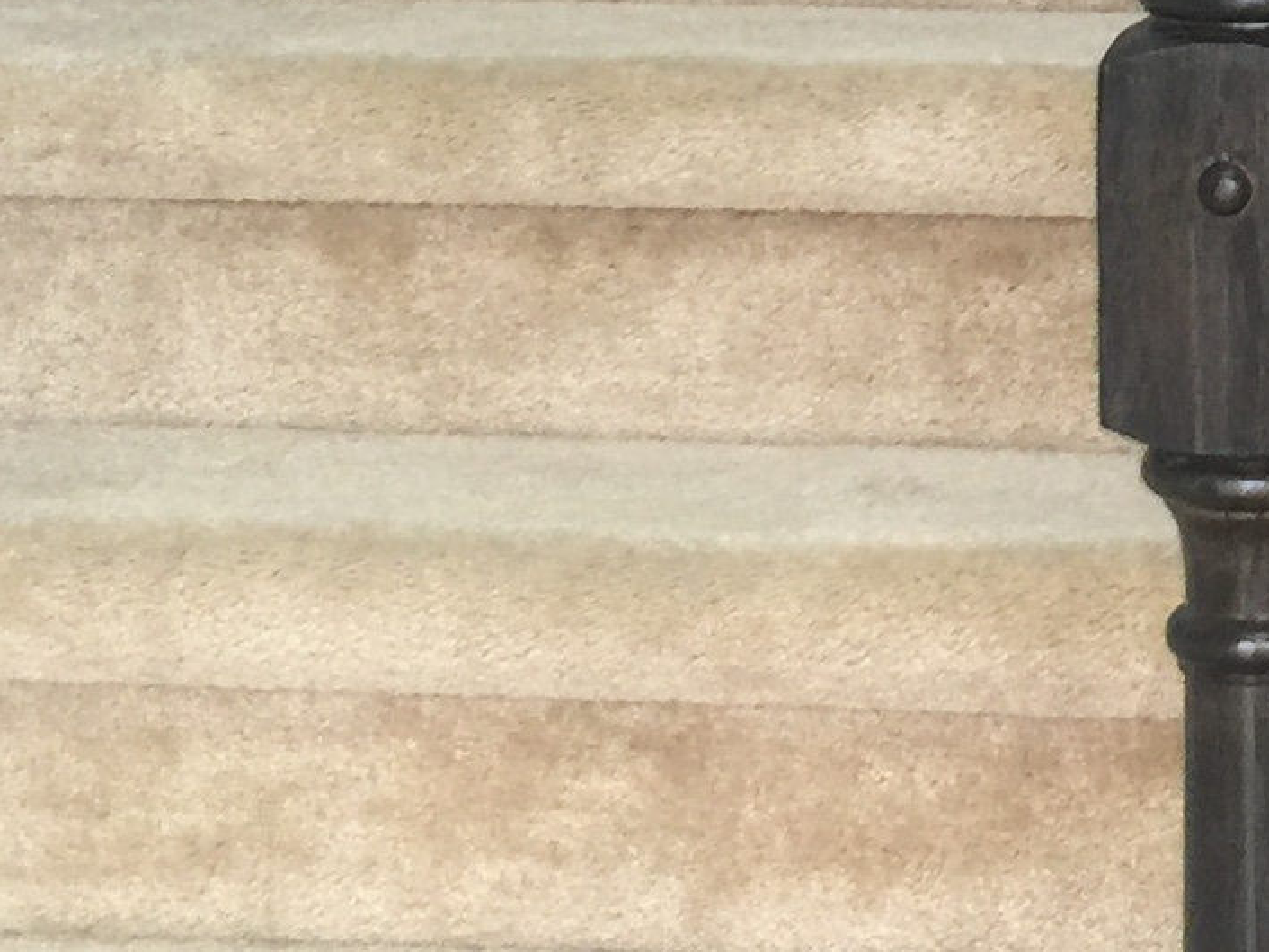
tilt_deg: -3.7
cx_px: 1781
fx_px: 4914
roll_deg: -0.7
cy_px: -313
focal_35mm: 134
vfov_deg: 10.8
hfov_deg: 14.0
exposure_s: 1/30
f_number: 2.2
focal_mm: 4.15
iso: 32
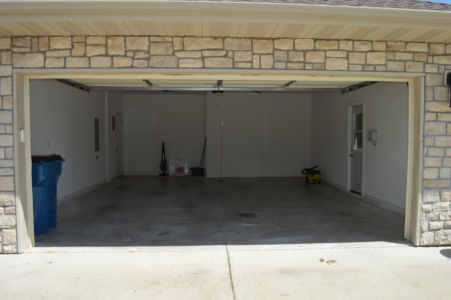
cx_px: 226
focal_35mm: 27
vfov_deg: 47.8
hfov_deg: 67.4
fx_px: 338
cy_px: 150
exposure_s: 1/200
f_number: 8
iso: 100
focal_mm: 18
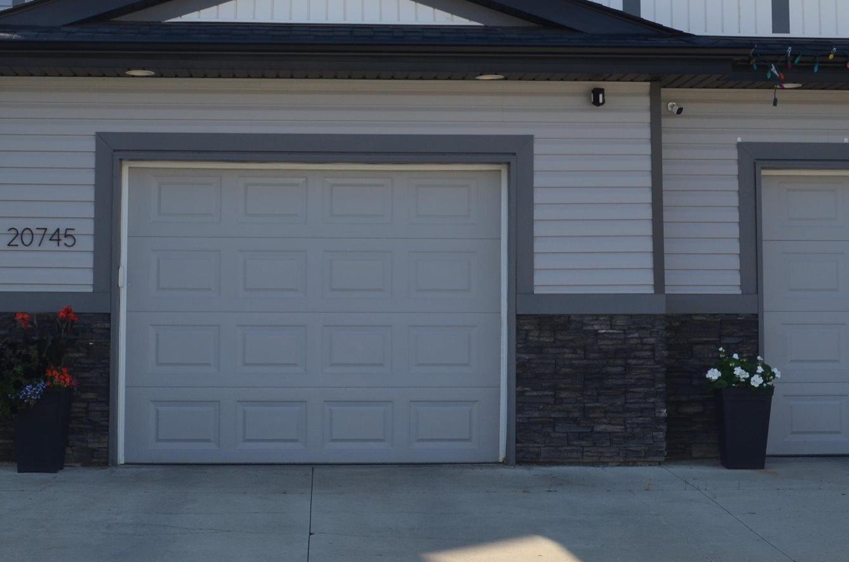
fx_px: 1623
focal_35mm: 69
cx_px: 426
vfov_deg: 19.5
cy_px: 142
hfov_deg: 29.3
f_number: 6.3
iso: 100
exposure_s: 1/250
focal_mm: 20
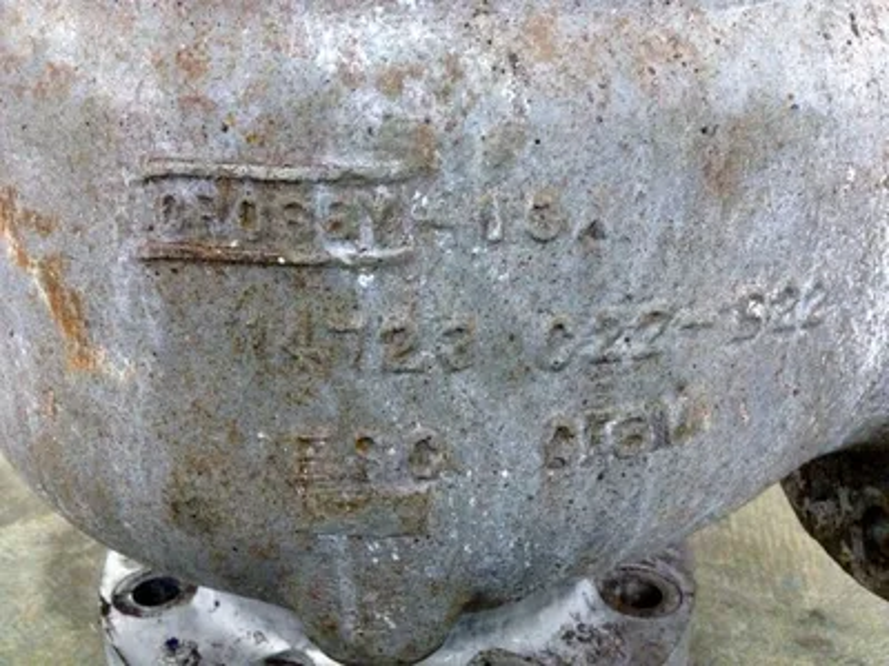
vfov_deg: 40.7
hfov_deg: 52.6
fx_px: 899
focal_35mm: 35
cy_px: 333
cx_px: 444
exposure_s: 1/15
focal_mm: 4.28
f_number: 2.4
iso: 500
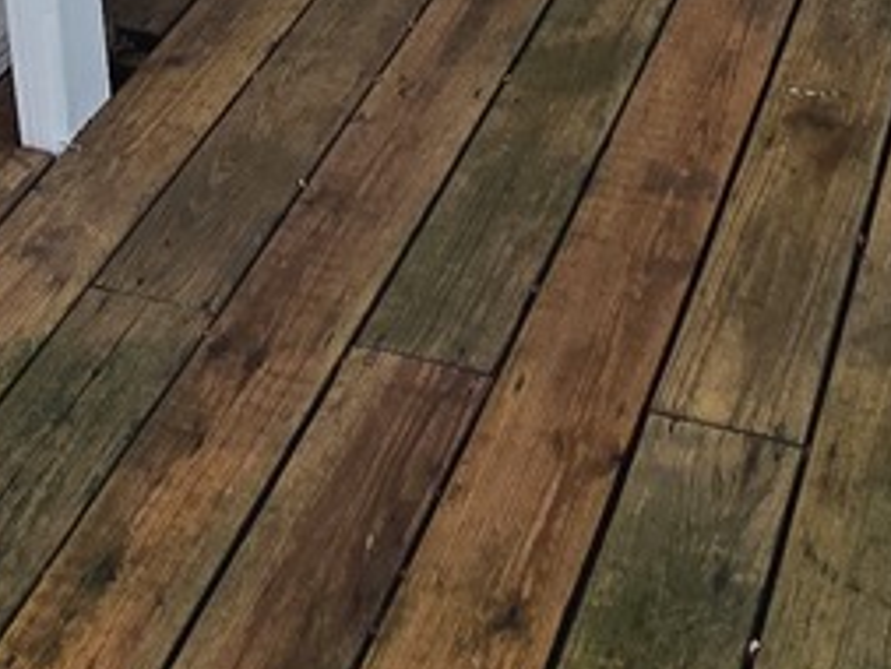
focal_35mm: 74
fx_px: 1906
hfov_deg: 26.3
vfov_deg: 14.4
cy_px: -873
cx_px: 398
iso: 64
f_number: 2.2
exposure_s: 1/120
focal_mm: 2.2
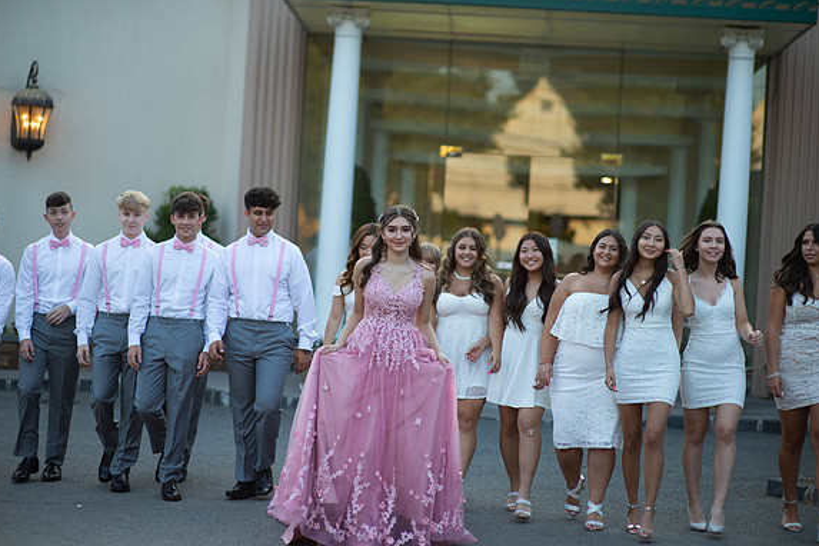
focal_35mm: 86
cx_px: 407
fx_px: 1956
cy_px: 273
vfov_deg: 15.9
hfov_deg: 23.6
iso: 250
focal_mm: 85
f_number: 2
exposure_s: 1/1000
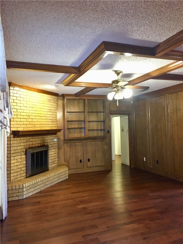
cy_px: 122
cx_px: 92
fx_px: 204
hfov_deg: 48.2
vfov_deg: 61.7
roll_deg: +2.0
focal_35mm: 29
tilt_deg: +4.2
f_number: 2.2
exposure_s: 1/4
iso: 100
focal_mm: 4.15
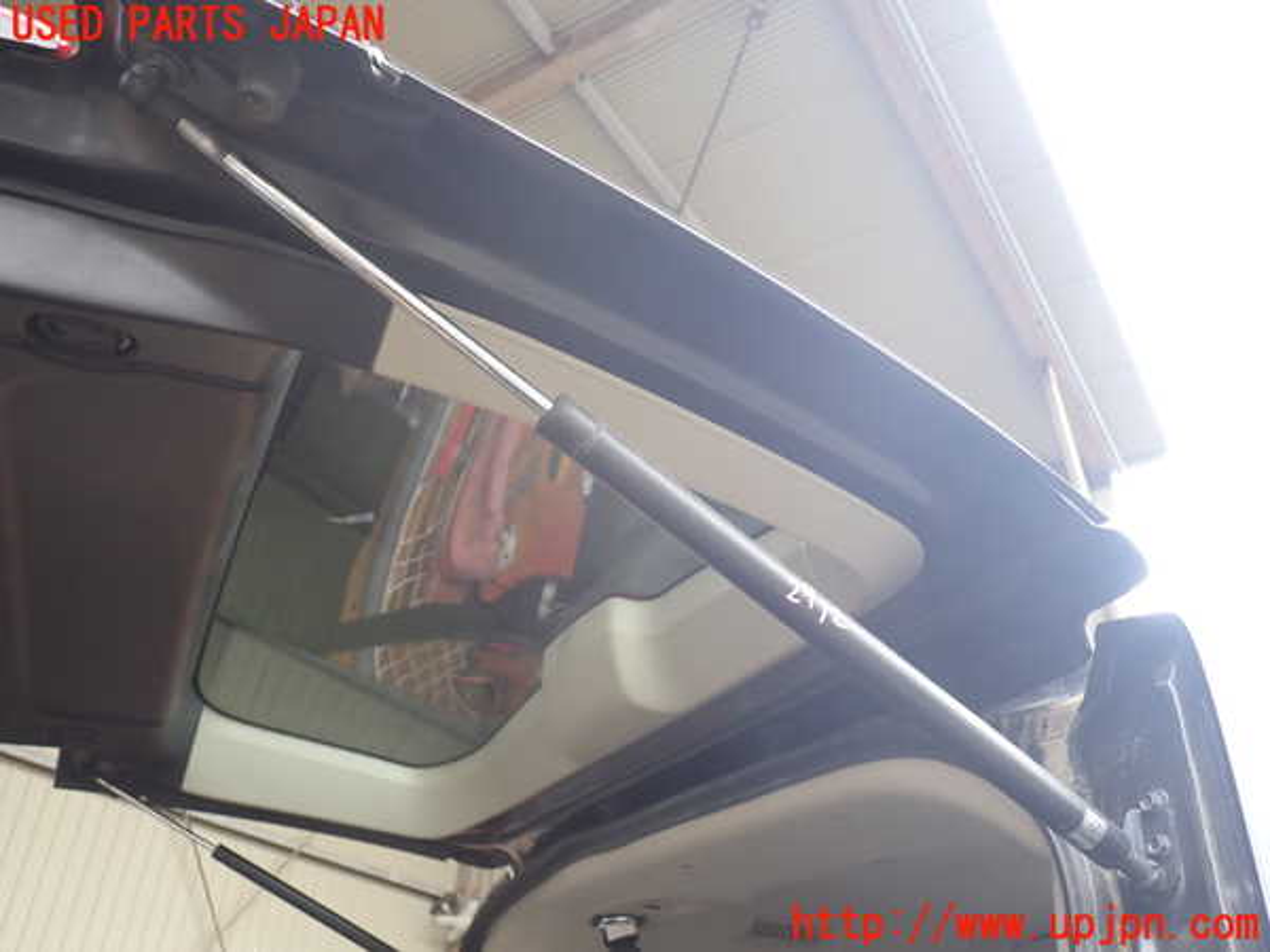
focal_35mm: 30
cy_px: 476
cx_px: 635
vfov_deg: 46.8
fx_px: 1101
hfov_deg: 60.0
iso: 100
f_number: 2.3
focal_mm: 5.4
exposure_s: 1/100
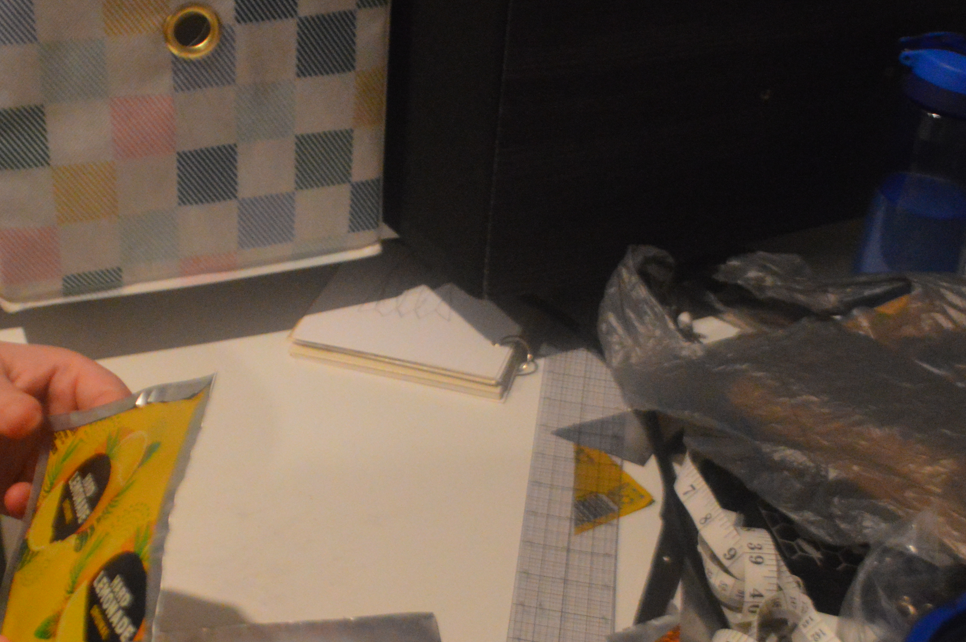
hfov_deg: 36.7
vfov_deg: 24.8
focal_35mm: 54
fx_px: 1448
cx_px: 381
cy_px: 445
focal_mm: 20
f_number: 3.8
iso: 3200
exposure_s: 1/80
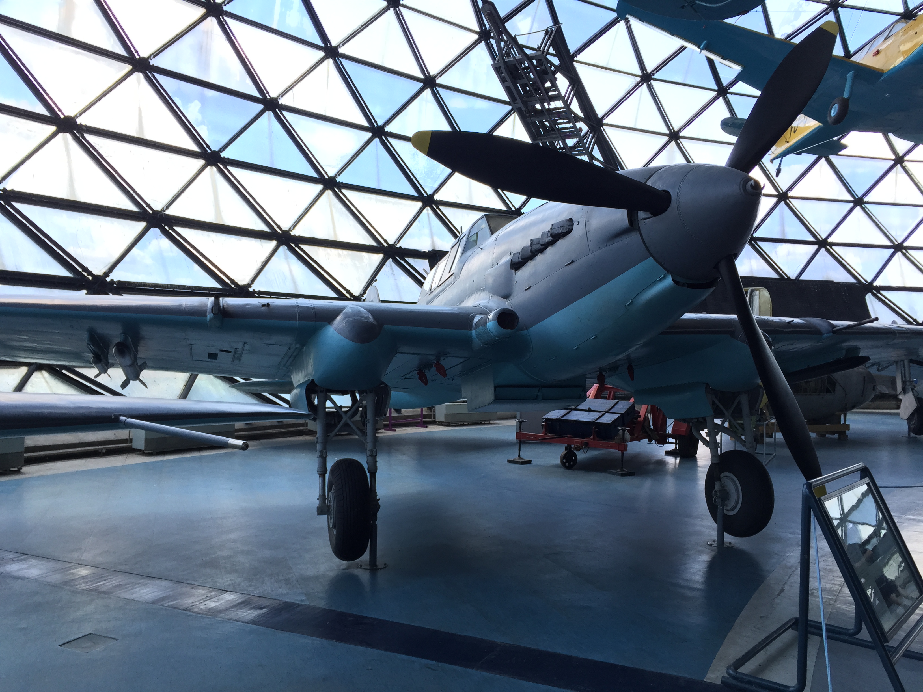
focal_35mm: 29
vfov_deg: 48.2
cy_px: 346
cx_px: 462
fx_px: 773
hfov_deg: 61.7
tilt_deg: +0.5
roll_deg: -1.4
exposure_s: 1/120
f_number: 2.2
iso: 40
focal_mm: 4.15
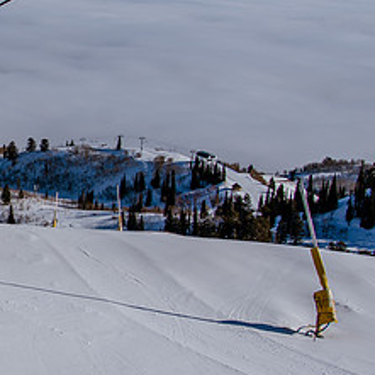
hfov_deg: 19.5
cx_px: -107
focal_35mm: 82
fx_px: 1005
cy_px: 165
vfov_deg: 21.1
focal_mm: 24
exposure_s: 1/1250
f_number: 5.6
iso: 200
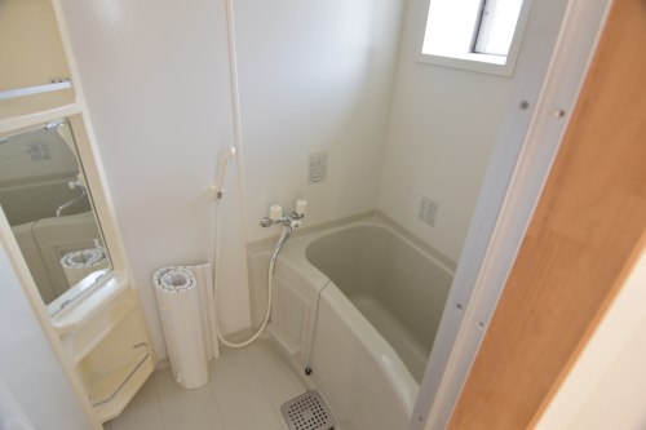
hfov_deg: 90.0
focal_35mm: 18
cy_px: 215
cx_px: 323
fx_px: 323
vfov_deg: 67.3
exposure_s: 1/15
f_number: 6.3
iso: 320
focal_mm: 12
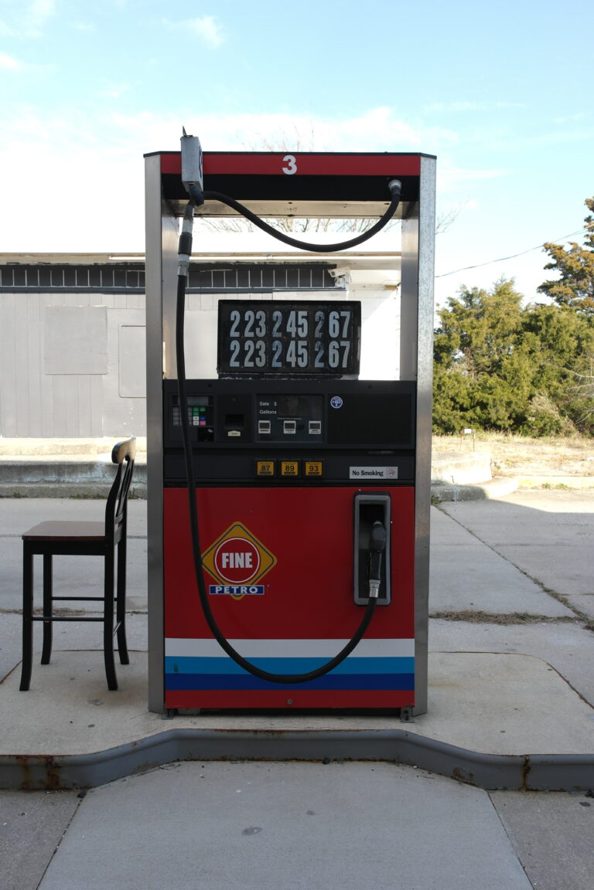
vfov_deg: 61.9
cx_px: 297
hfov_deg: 43.6
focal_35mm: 30
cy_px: 445
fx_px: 742
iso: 100
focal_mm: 20
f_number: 5
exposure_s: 1/160
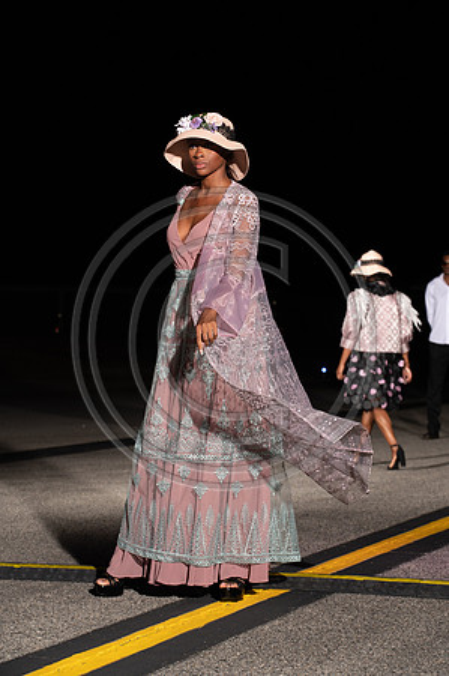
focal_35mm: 98
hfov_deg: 13.9
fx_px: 1838
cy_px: 338
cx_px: 224
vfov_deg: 20.8
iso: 1000
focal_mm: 98
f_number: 6.3
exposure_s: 1/200
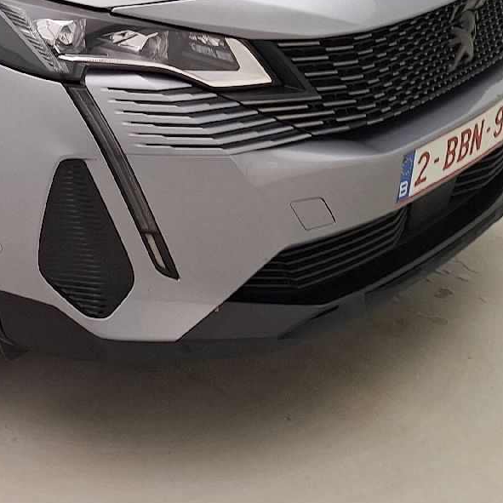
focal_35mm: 66
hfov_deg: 23.6
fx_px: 1085
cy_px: 73
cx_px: -117
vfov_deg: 25.5
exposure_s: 1/100
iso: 50
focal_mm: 5.54
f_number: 1.8
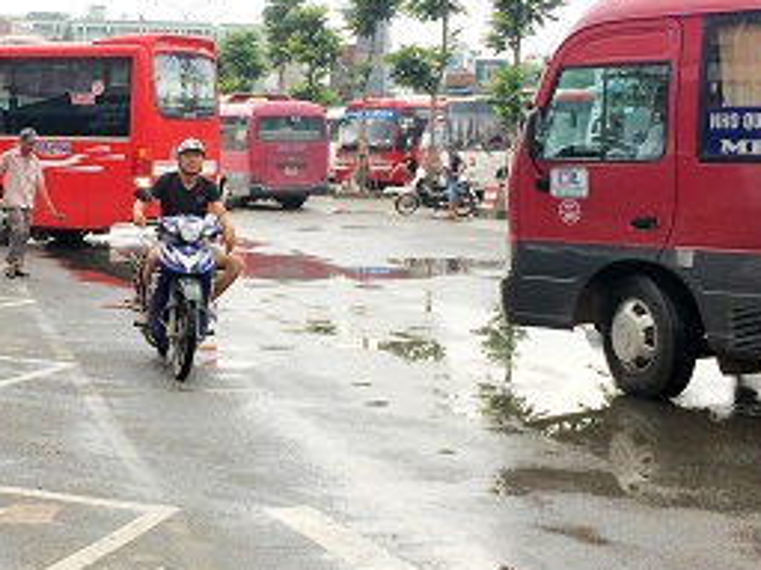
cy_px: 229
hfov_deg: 28.1
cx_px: 172
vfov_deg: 21.6
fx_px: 1495
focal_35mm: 68
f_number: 2.2
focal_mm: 4.15
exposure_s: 1/285
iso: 32
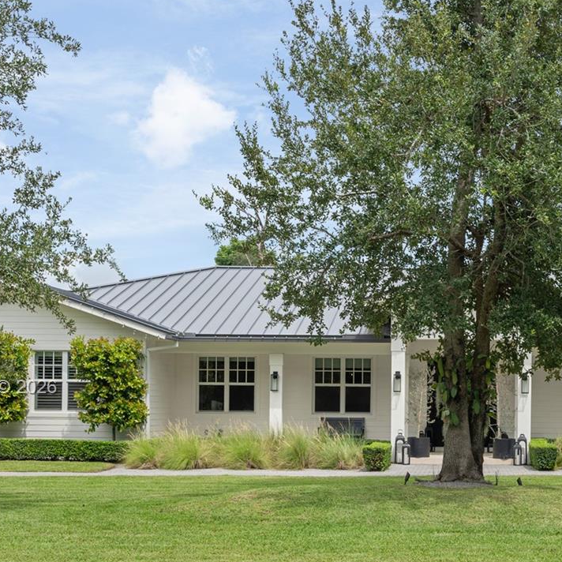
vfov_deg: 27.1
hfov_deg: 26.8
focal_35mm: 63
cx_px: 443
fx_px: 1157
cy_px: 388
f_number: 9
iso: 100
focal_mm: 33
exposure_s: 1/125
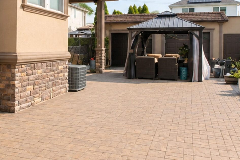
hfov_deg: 42.0
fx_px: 307
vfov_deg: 28.9
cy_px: 45
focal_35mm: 46
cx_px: 73
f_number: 9
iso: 250
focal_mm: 11
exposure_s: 1/125
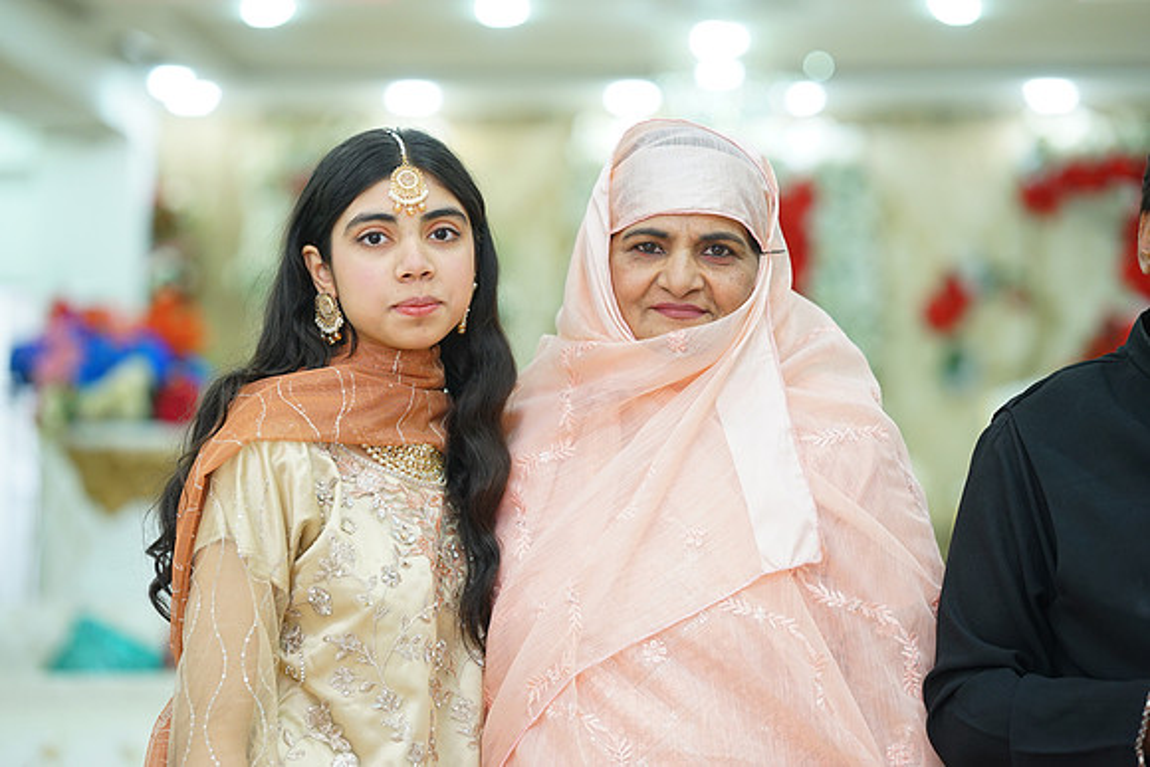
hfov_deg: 23.9
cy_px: 384
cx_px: 575
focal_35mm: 85
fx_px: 2716
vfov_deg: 16.1
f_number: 2.2
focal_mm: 85
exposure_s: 1/160
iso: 500
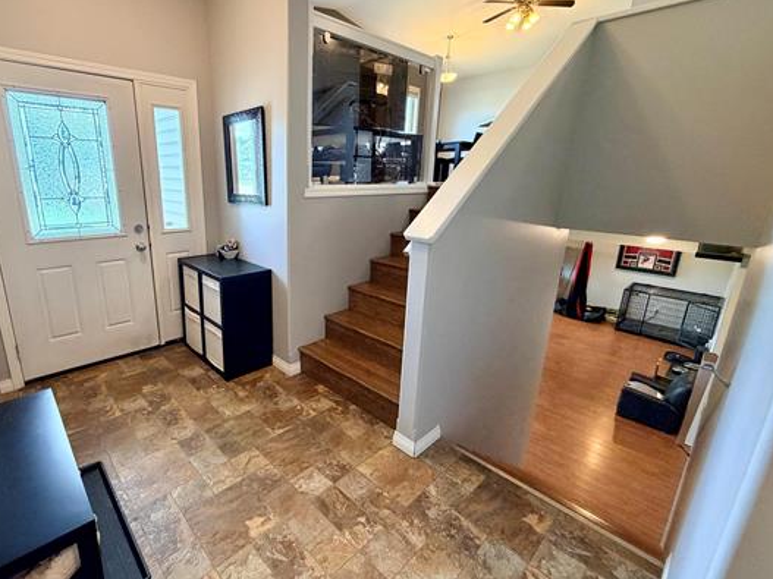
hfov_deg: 90.1
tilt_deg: -14.8
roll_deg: -0.6
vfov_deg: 74.7
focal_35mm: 17
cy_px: 276
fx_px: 380
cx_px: 318
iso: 320
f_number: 2.2
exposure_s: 1/60
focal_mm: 2.22
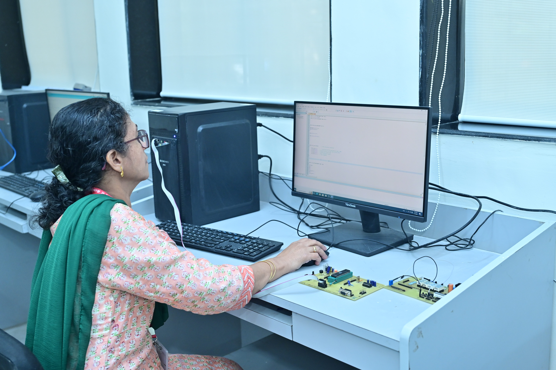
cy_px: 185
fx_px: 648
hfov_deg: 46.4
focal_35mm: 42
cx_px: 278
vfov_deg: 31.9
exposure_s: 1/200
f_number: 4
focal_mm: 42
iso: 1600
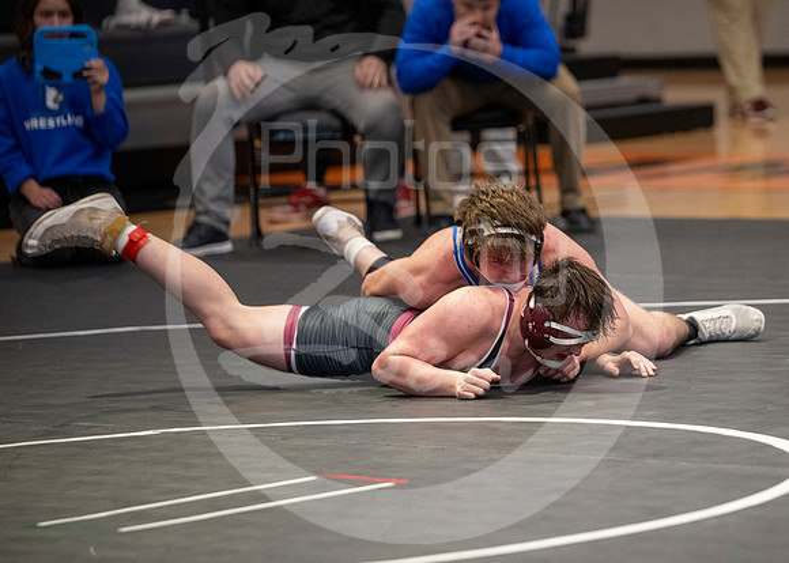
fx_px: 5896
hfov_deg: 7.7
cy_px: 372
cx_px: 559
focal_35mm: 263
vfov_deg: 5.5
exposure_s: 1/1000
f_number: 2.8
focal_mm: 190
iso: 3200
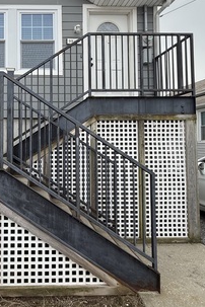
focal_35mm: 24
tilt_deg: +1.3
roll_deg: -1.7
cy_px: 136
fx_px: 205
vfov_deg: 73.5
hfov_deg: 49.4
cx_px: 35
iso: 50
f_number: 2.2
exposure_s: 1/876
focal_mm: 2.22
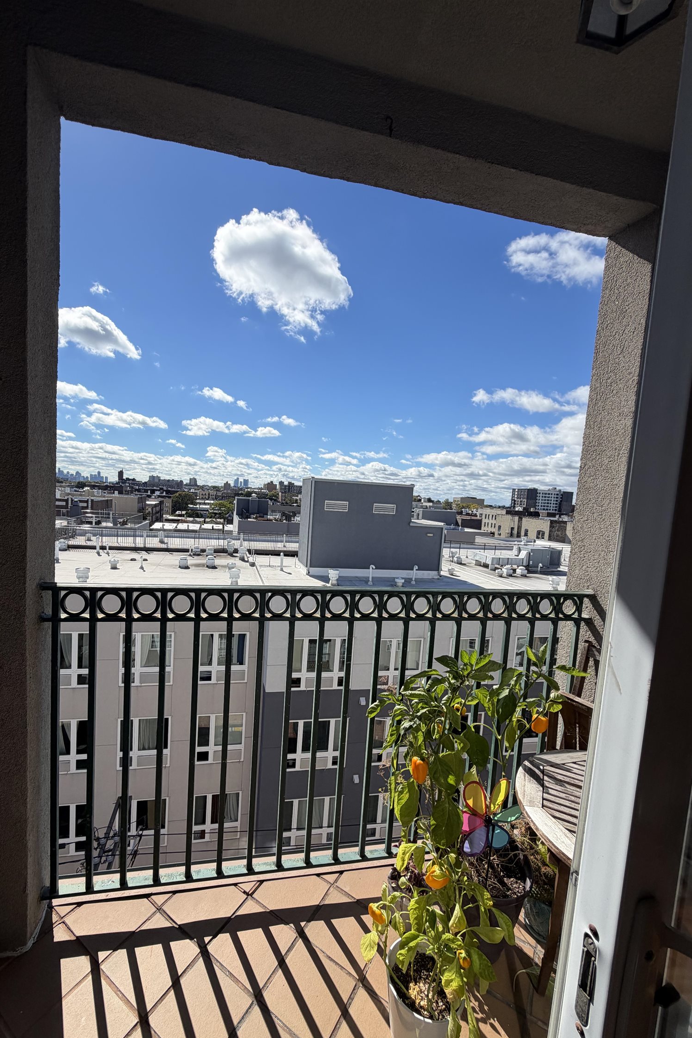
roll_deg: -4.2
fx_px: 433
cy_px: 534
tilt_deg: -4.6
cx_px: 311
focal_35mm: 15
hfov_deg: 77.1
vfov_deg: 100.4
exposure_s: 1/1167
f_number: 2.2
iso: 20
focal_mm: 2.22
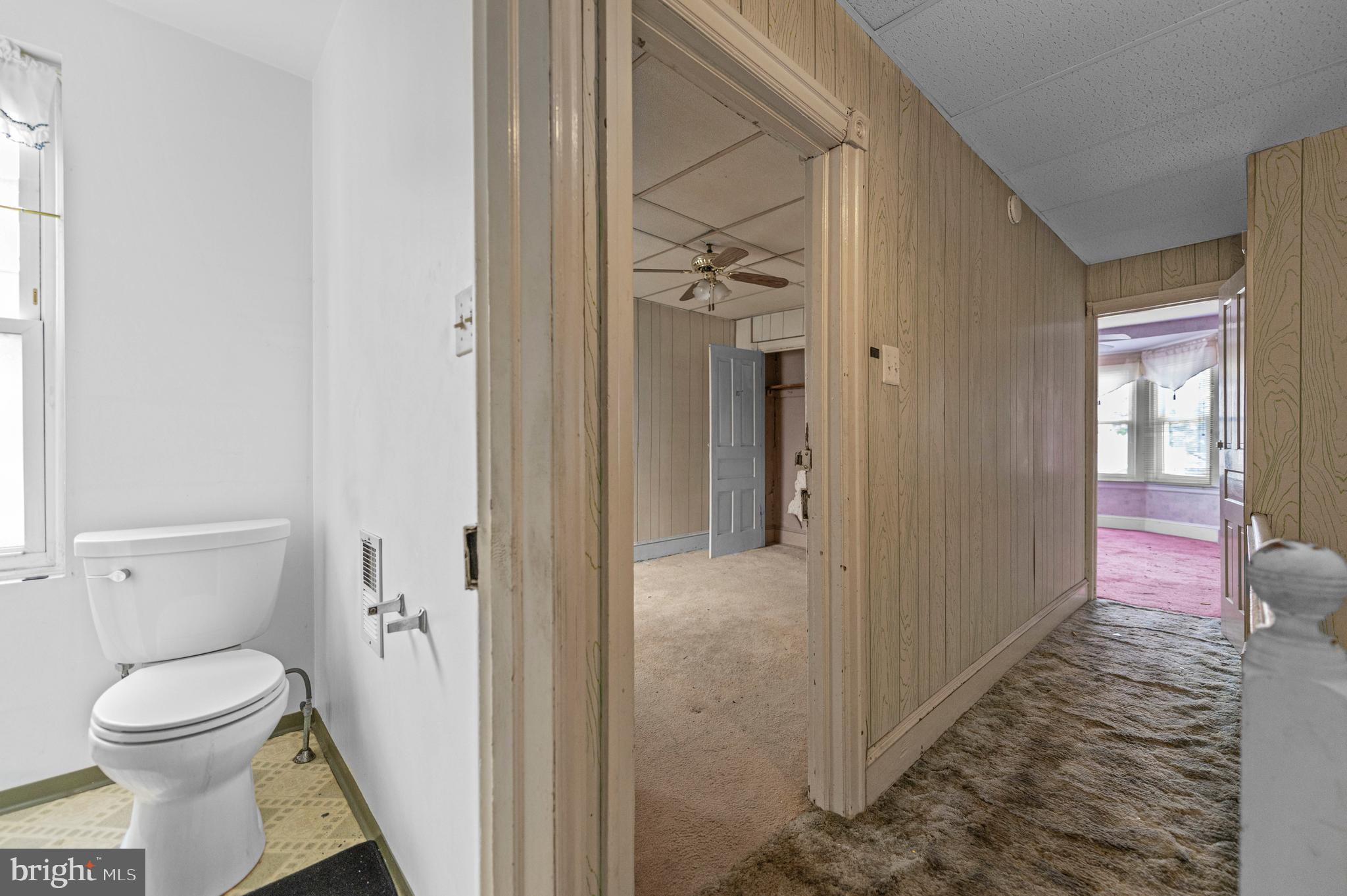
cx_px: 674
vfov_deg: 81.1
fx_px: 523
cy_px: 448
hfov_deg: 104.3
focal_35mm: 14
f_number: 2.8
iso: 560
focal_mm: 14
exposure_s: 1/125
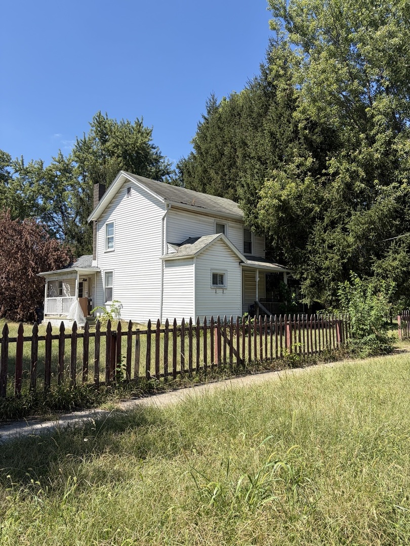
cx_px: 205
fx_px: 411
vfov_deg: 67.3
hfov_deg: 53.1
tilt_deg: +4.6
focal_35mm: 26
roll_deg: +0.1
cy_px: 273
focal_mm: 5.96
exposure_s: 1/2538
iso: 50
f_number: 1.6
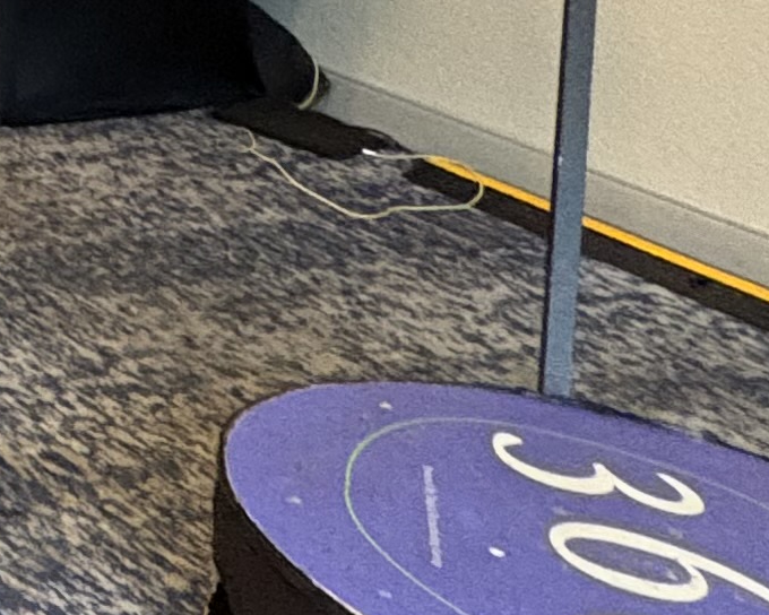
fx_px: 1844
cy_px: -271
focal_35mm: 81
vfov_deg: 17.3
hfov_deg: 15.7
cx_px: -958
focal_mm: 2.22
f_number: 2.2
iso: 640
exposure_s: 1/60
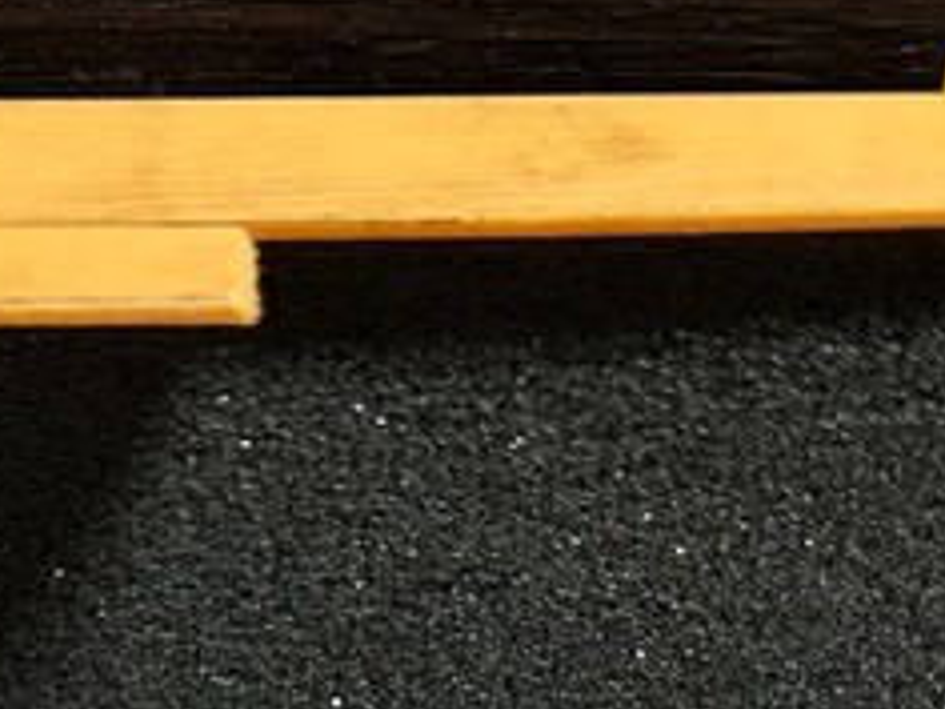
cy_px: 1322
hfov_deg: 18.7
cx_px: 196
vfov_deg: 12.8
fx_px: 2839
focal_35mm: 104
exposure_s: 1/60
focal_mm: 6.86
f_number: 1.78
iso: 200
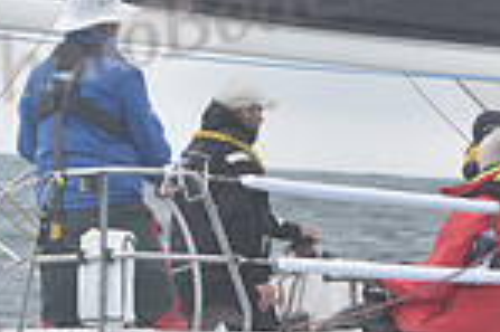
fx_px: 3787
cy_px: 156
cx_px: 597
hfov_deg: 7.5
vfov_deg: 5.0
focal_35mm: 273
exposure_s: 1/800
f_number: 4.5
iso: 320
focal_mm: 70
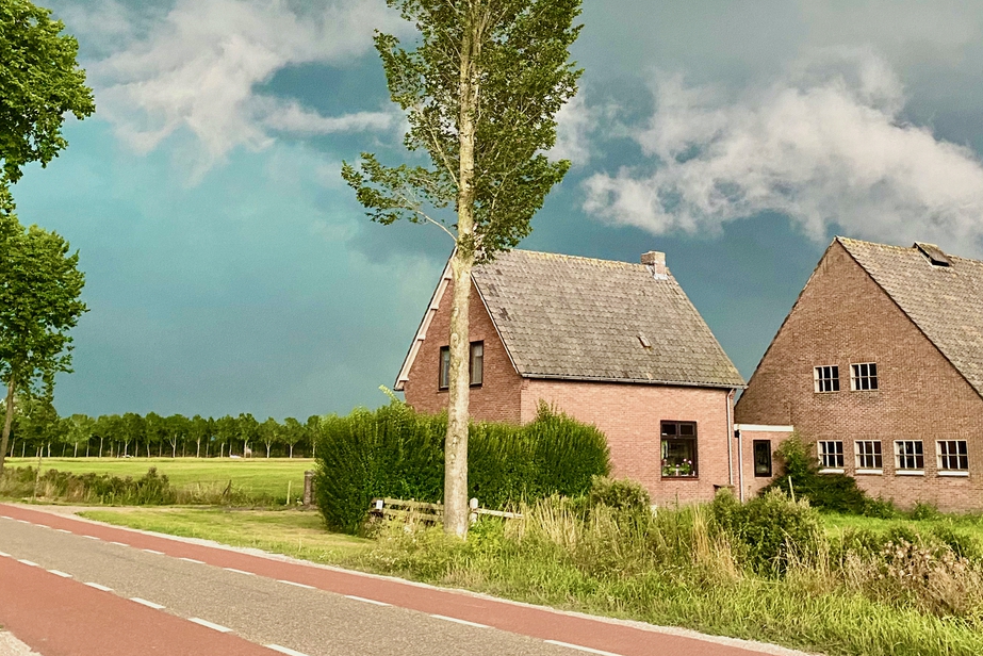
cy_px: 168
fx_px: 1120
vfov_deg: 32.1
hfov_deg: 47.3
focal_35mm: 41
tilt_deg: +16.8
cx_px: 561
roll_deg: -3.7
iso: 400
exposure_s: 1/60
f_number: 1.8
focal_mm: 4.25
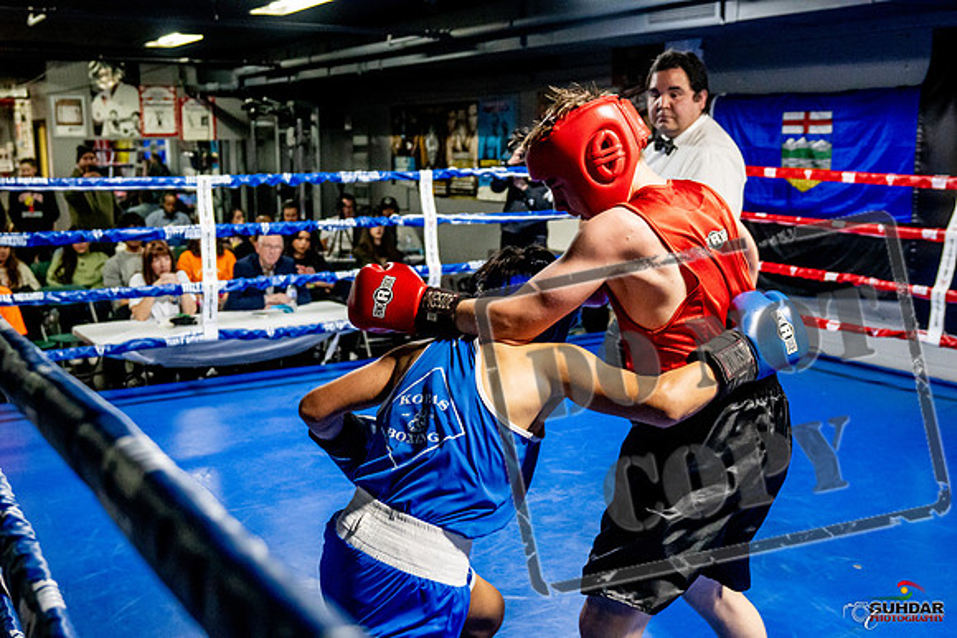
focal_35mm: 39
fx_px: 1037
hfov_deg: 49.5
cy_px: 319
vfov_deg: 34.2
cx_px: 478
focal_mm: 26
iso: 5000
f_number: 2.8
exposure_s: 1/800
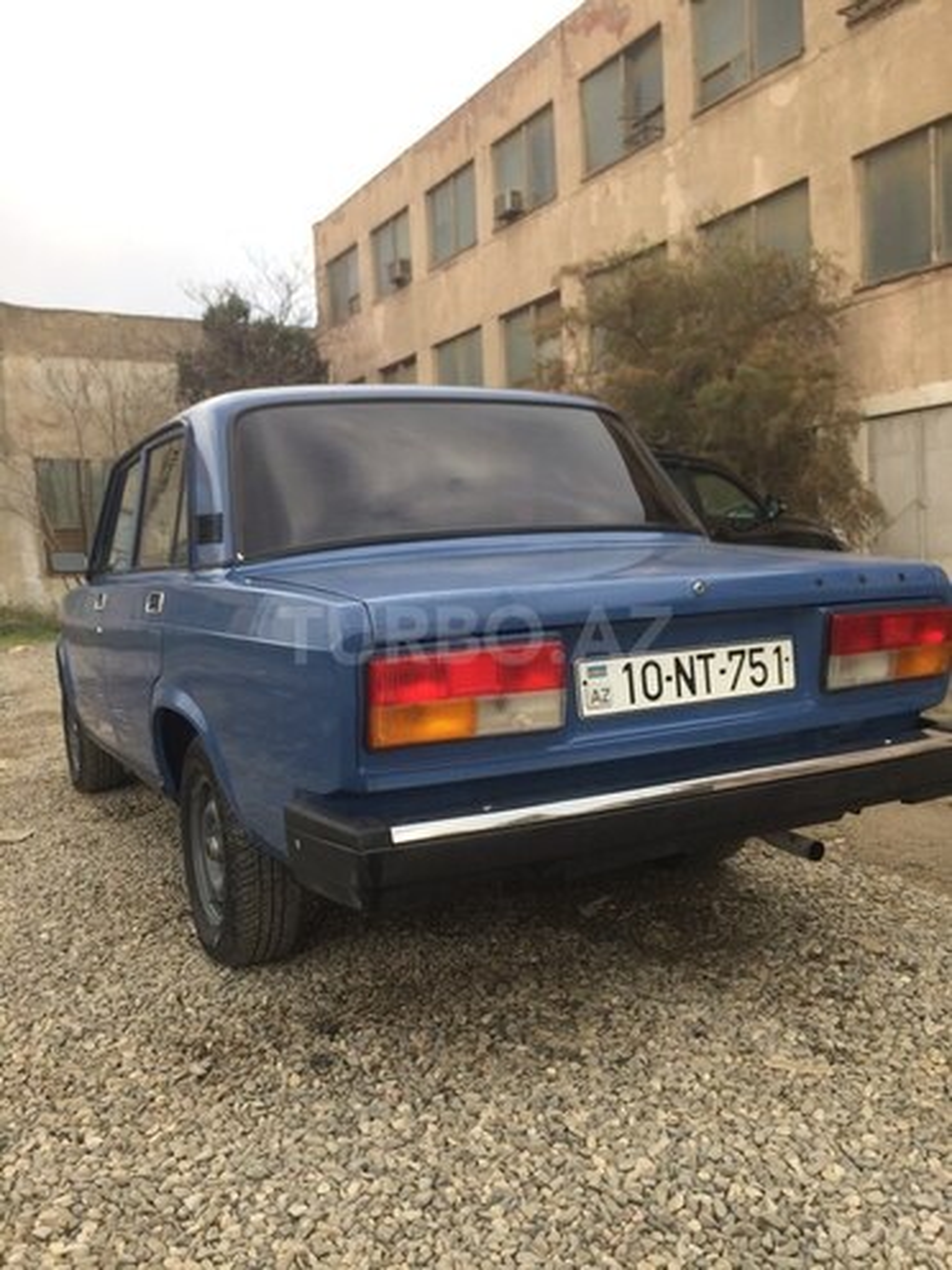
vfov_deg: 61.7
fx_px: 1063
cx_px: 476
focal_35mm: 29
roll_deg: +4.6
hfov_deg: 48.2
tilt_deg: -7.9
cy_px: 635
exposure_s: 1/483
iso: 32
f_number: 2.2
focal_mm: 4.15
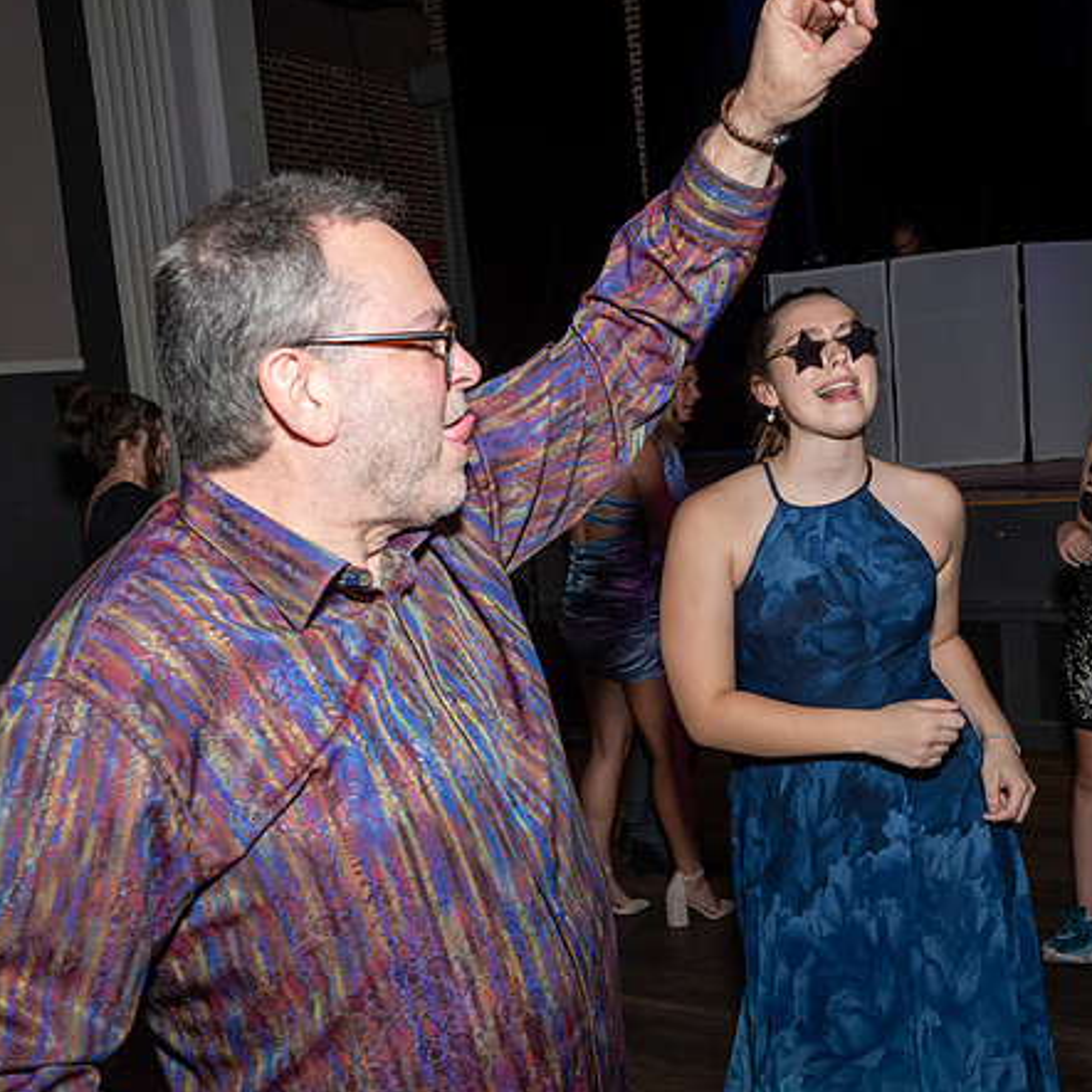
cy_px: 544
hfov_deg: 42.8
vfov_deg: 42.8
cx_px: 581
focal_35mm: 39
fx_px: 1392
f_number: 6.3
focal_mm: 20
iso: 400
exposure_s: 1/250
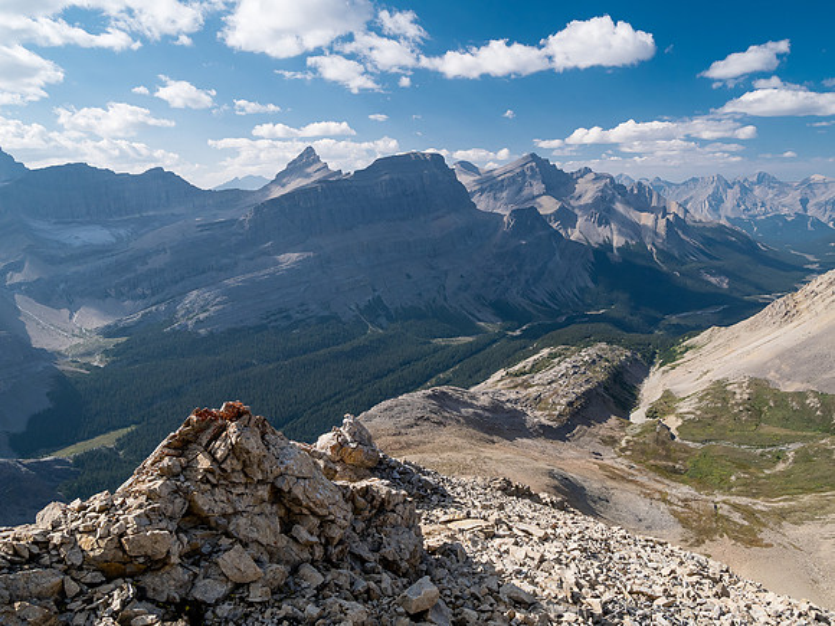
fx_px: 579
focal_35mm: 24
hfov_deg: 71.6
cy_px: 313
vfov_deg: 56.8
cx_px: 418
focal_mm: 12
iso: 200
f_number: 8
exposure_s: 1/200
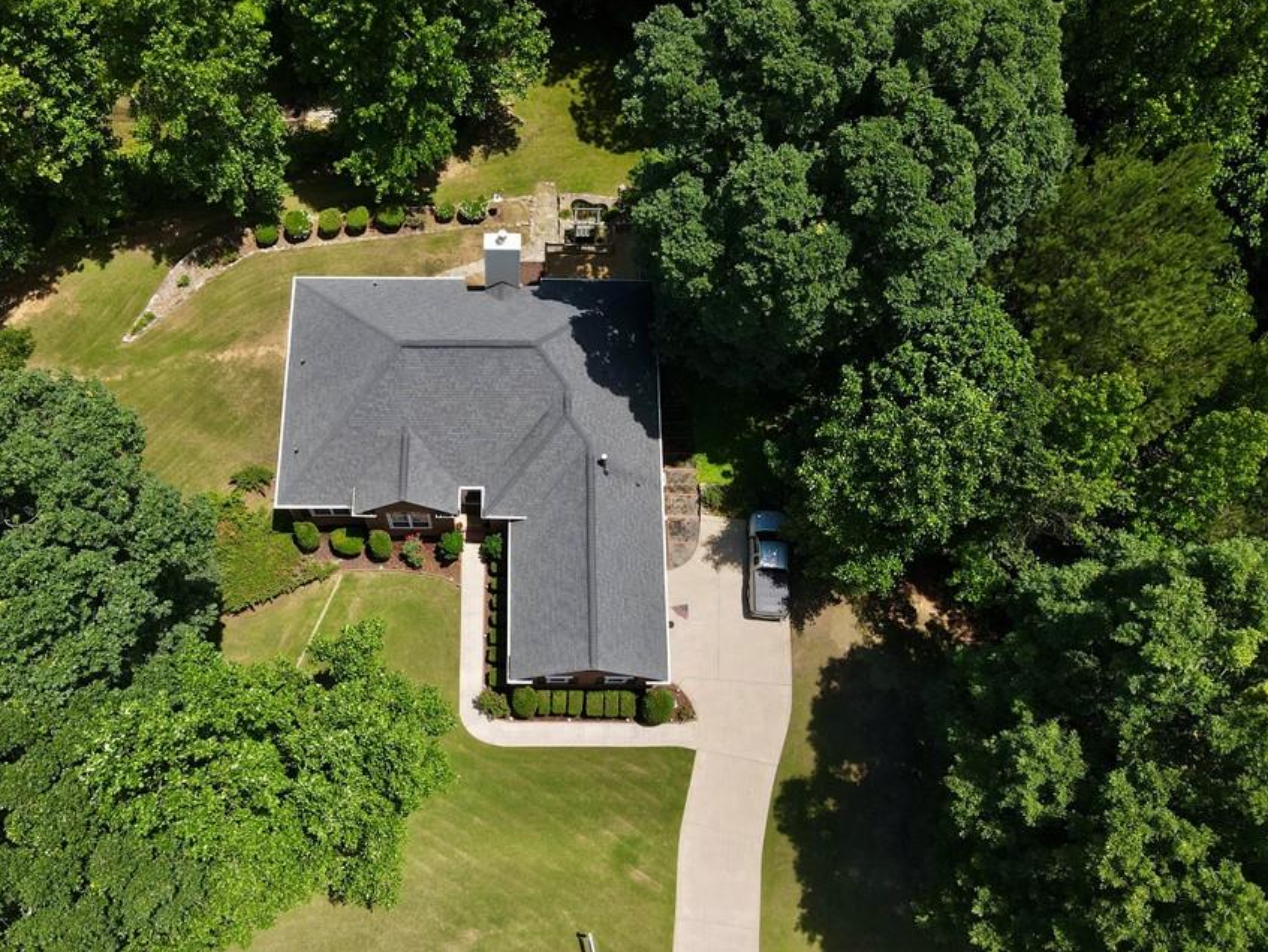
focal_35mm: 29
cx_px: 516
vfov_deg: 48.2
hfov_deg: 61.2
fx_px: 1063
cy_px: 498
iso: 100
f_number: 2.8
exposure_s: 1/640
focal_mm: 4.5
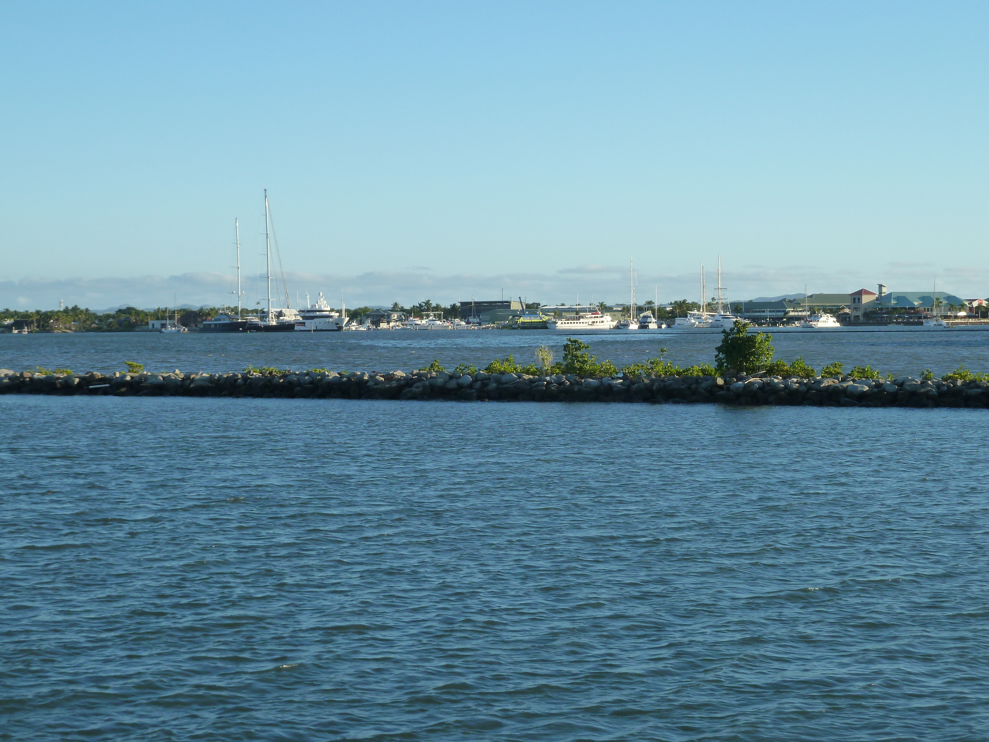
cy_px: 371
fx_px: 2057
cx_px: 494
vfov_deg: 20.4
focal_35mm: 72
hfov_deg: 27.0
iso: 125
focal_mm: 11.9
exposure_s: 1/320
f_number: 4.1
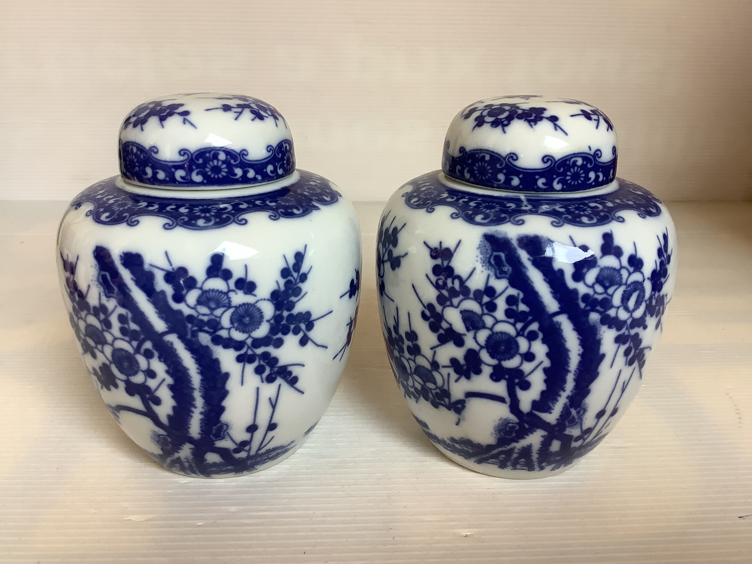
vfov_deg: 45.4
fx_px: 673
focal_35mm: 31
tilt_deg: -19.8
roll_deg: -0.1
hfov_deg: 58.4
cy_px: 282
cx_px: 376
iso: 80
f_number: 2.4
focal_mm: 3.3
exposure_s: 1/100
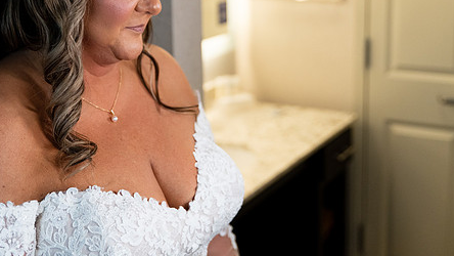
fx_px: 807
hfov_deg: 31.3
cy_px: 61
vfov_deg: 17.9
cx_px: 175
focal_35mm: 67
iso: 2000
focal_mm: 49
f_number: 2.8
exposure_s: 1/1000
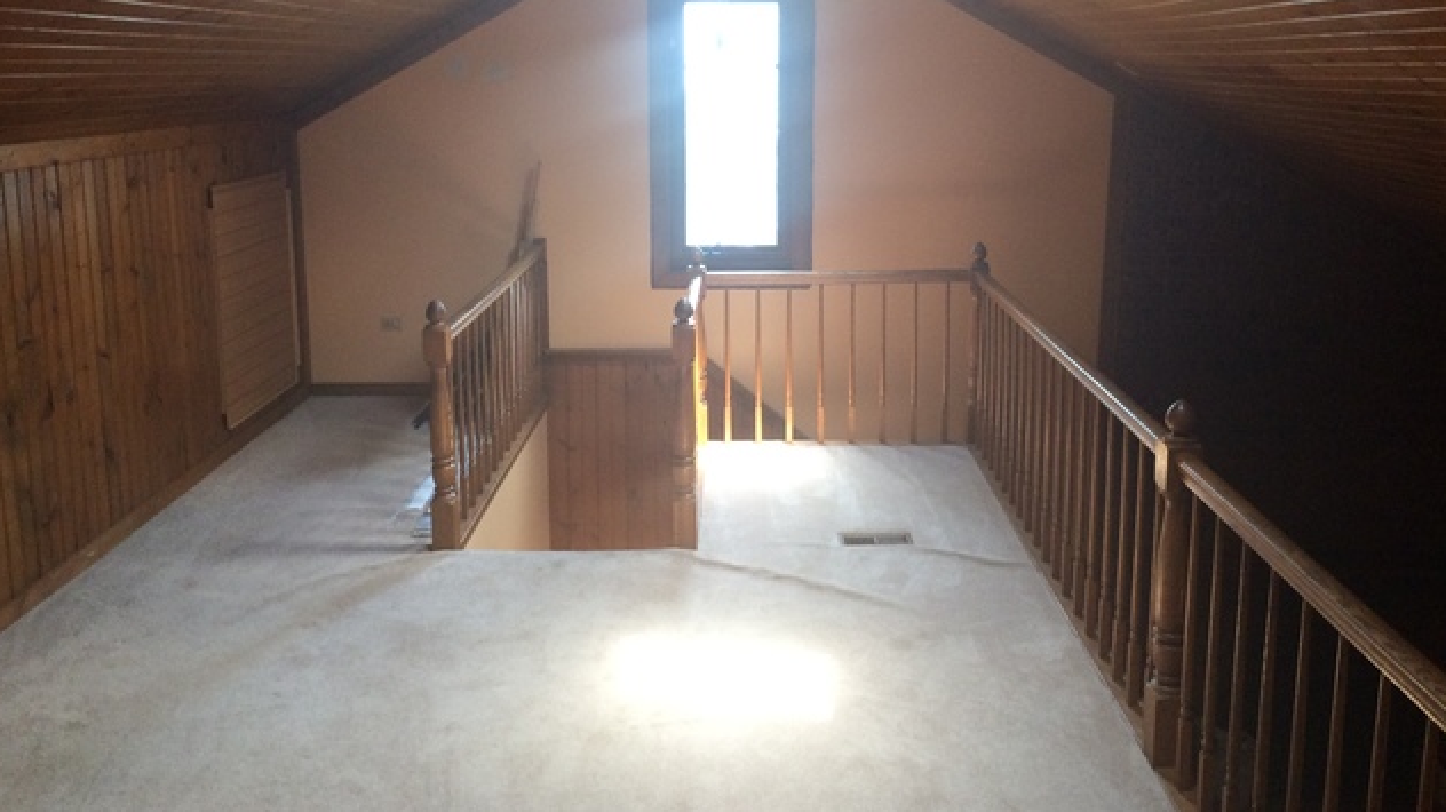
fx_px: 1227
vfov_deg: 36.5
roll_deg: +0.2
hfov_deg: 61.0
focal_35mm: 32
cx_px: 716
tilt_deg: -11.7
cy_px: 311
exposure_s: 1/30
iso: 50
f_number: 2.2
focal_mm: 4.15
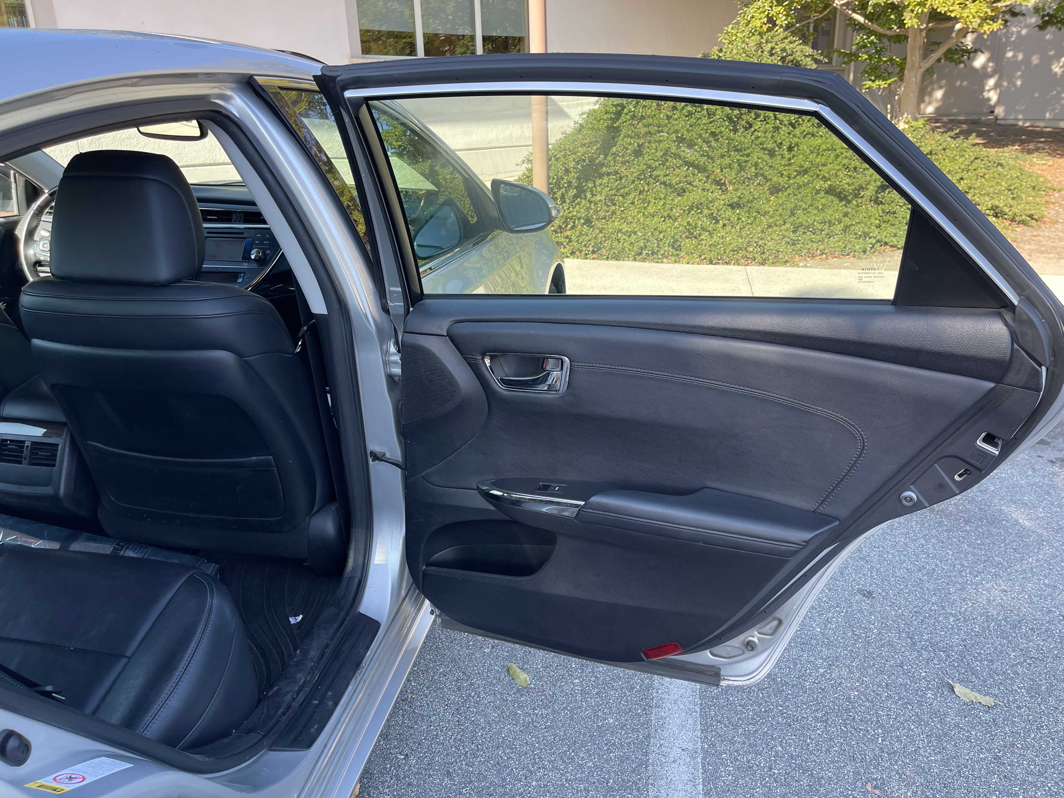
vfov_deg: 54.9
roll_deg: +2.3
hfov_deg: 69.4
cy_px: 399
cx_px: 532
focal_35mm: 25
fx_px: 768
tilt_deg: -20.6
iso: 32
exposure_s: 1/286
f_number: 1.6
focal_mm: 5.1
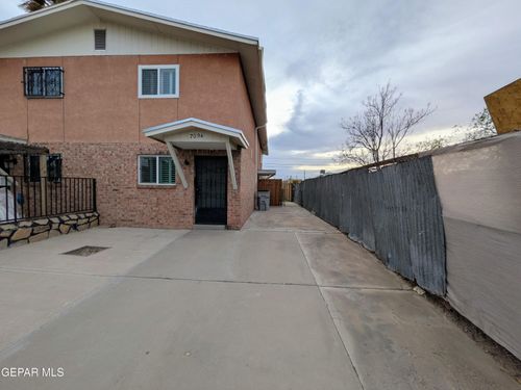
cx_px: 260
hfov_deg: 102.1
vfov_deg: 85.7
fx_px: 211
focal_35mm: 14
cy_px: 195
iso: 49
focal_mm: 1.83
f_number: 2.2
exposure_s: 1/982
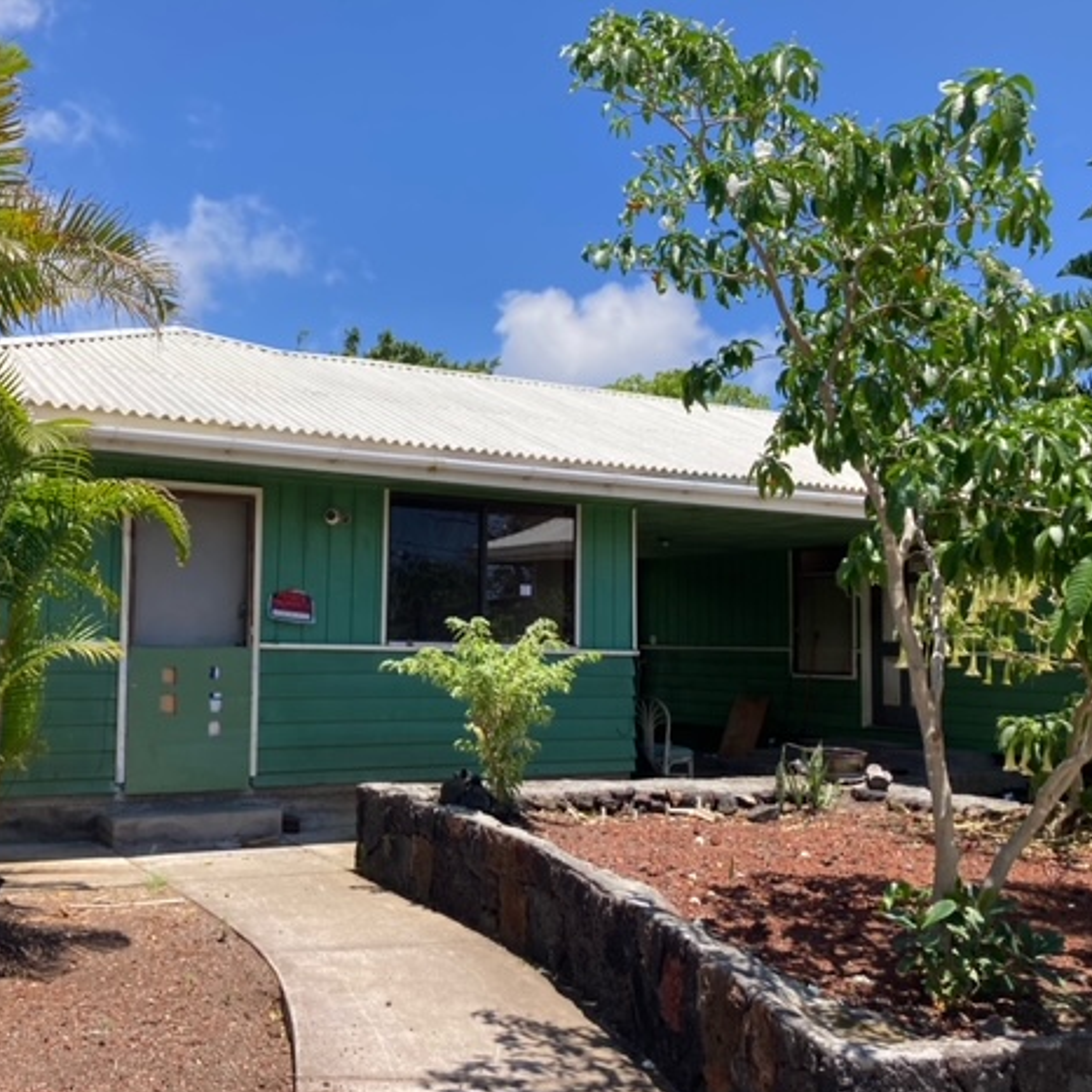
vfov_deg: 48.4
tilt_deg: +6.9
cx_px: 391
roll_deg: -1.6
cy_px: 560
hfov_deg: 47.9
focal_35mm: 34
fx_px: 1213
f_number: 1.8
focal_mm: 3.99
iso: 20
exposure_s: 1/1279
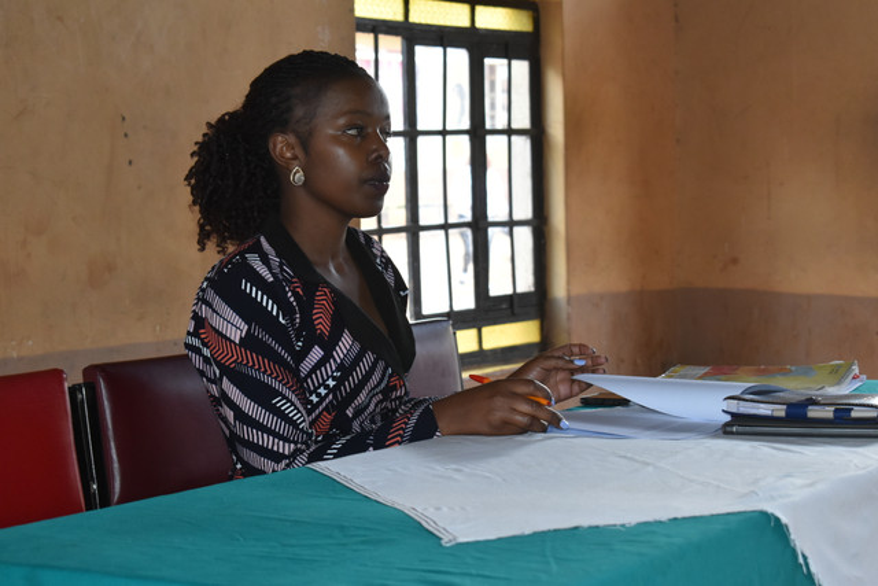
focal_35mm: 82
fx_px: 2012
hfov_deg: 24.6
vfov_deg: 16.6
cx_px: 439
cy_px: 293
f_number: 5.6
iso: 1400
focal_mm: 55
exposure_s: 1/125
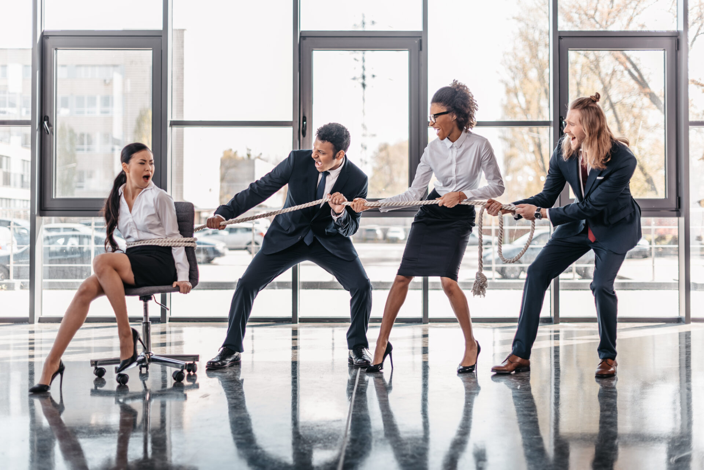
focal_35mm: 50
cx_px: 352
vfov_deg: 27.0
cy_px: 235
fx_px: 978
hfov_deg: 39.6
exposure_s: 1/160
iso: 64
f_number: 2
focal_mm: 50
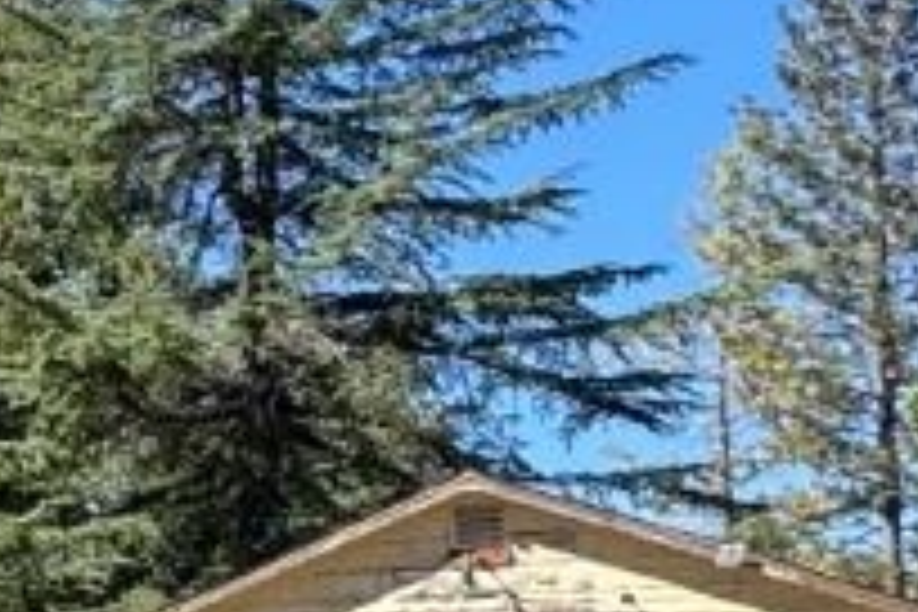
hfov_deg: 15.2
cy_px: 592
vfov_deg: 12.7
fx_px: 2728
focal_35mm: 107
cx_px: -945
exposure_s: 1/1370
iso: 50
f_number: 2.2
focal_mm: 2.22
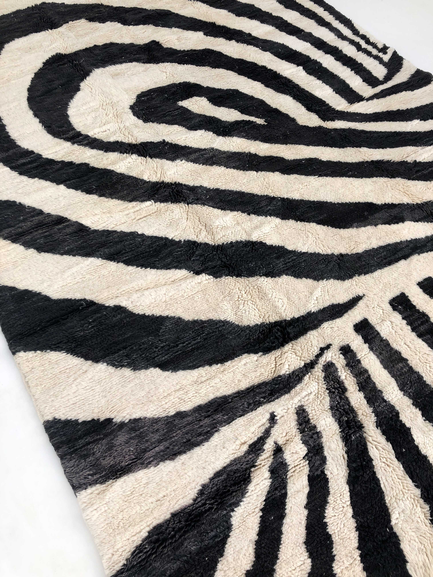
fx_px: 467
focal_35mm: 28
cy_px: 288
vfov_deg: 63.4
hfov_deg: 49.7
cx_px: 216
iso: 20
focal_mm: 4
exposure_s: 1/125
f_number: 1.8
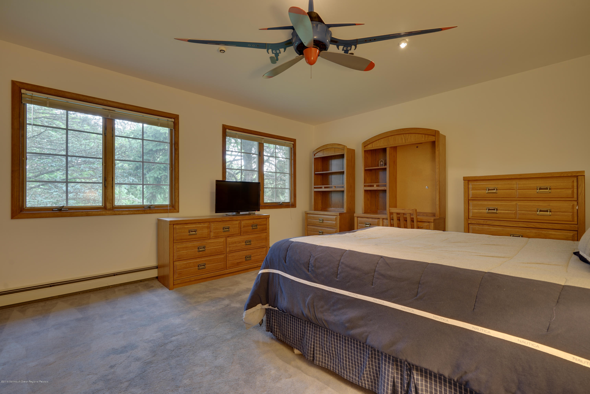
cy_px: 197
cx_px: 295
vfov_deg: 73.7
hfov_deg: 96.7
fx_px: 262
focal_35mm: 16
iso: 100
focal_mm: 16
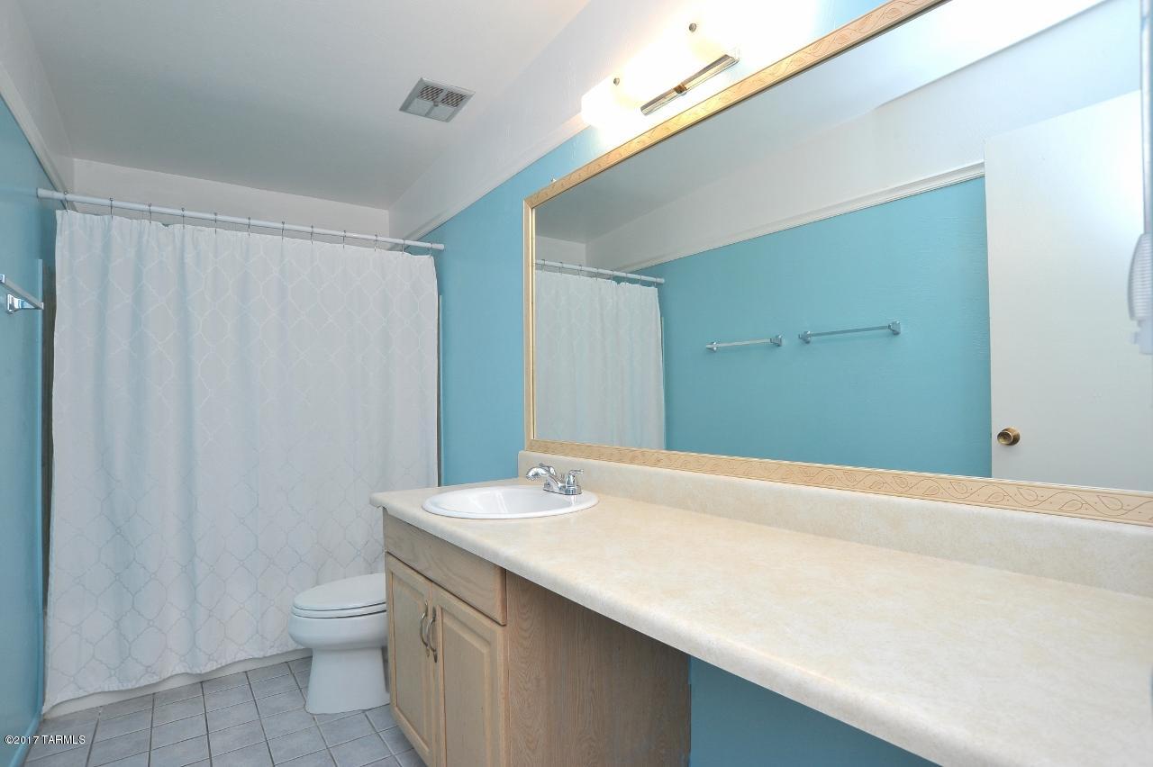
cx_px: 576
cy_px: 384
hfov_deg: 90.0
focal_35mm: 18
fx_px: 576
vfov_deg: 67.3
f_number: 11
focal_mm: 18
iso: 800
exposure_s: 1/50
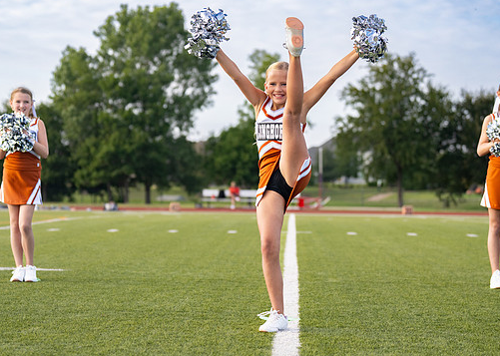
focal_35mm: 96
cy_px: 167
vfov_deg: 14.9
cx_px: 229
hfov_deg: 20.8
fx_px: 1362
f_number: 2.8
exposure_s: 1/2500
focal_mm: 70
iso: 400
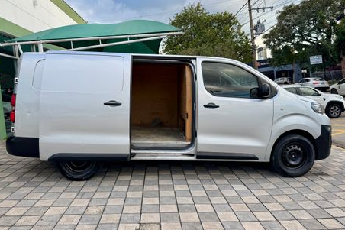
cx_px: 172
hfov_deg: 69.4
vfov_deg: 49.3
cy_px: 98
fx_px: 249
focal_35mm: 26
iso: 80
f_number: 1.78
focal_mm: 6.76
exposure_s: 1/685
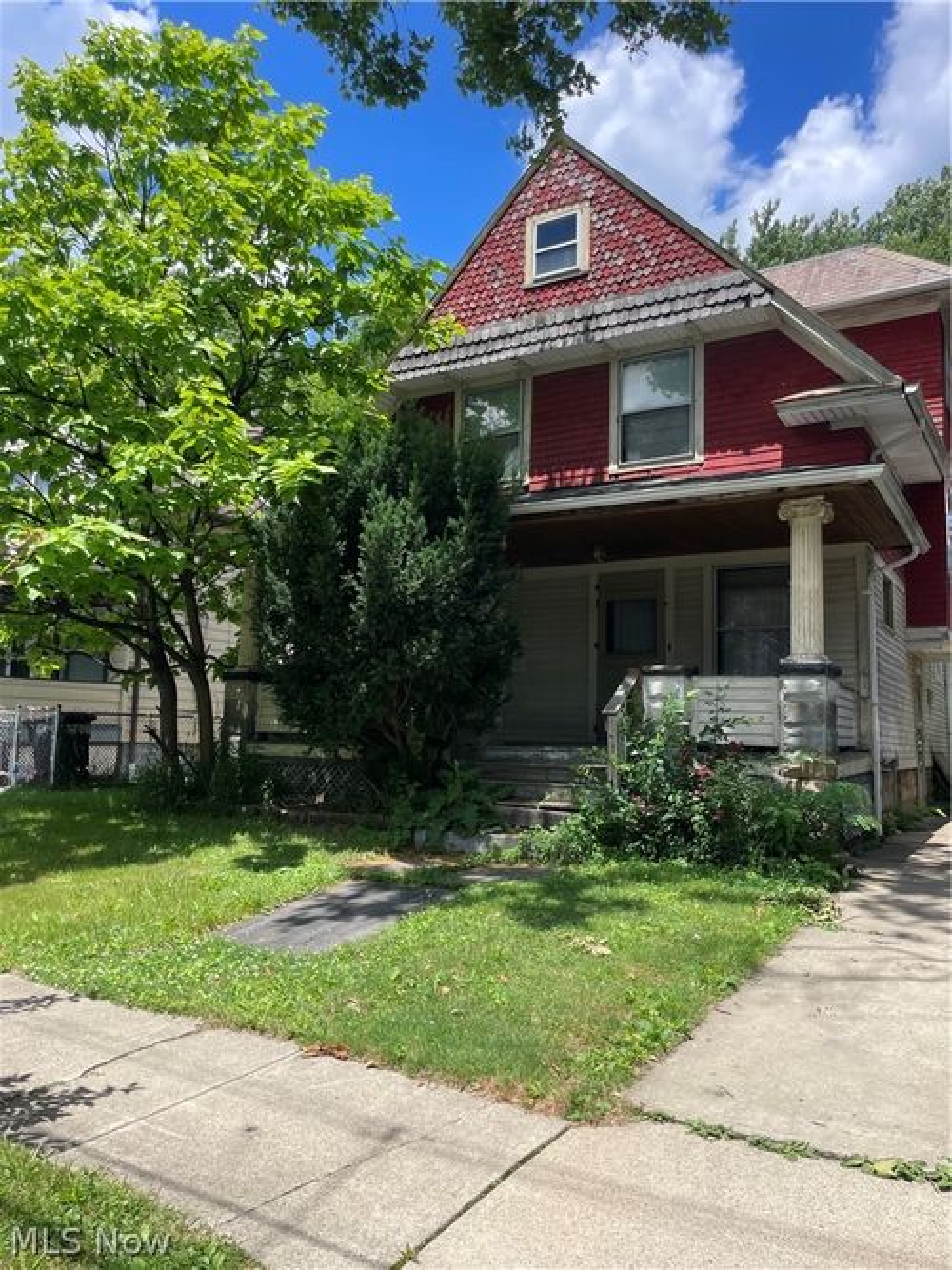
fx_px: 954
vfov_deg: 67.3
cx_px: 476
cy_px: 635
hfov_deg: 53.0
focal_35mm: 26
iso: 32
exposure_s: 1/2020
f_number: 1.6
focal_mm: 4.2
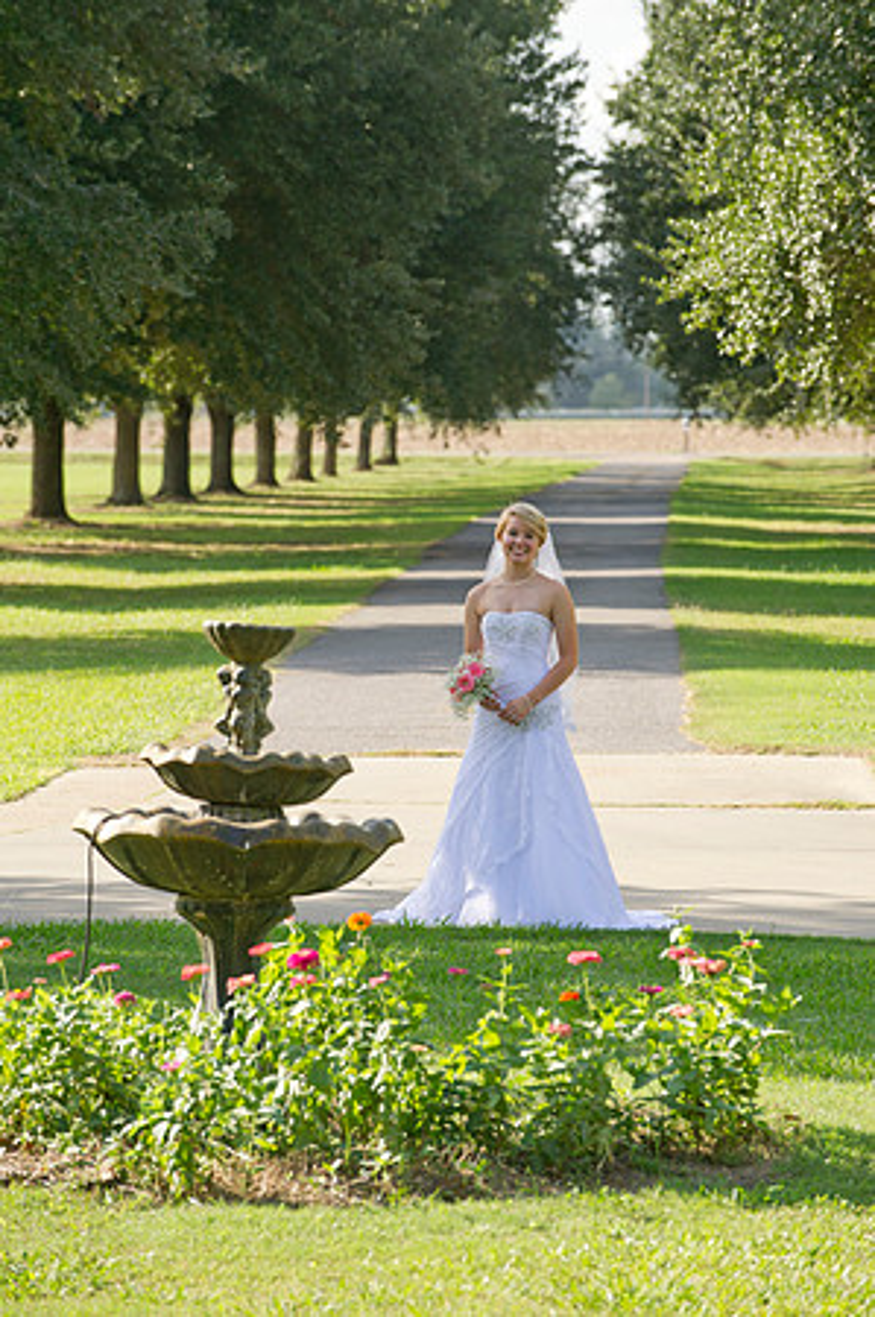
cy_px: 658
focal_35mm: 200
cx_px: 438
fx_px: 7308
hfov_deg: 6.9
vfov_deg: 10.3
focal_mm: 200
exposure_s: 1/250
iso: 250
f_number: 5.6
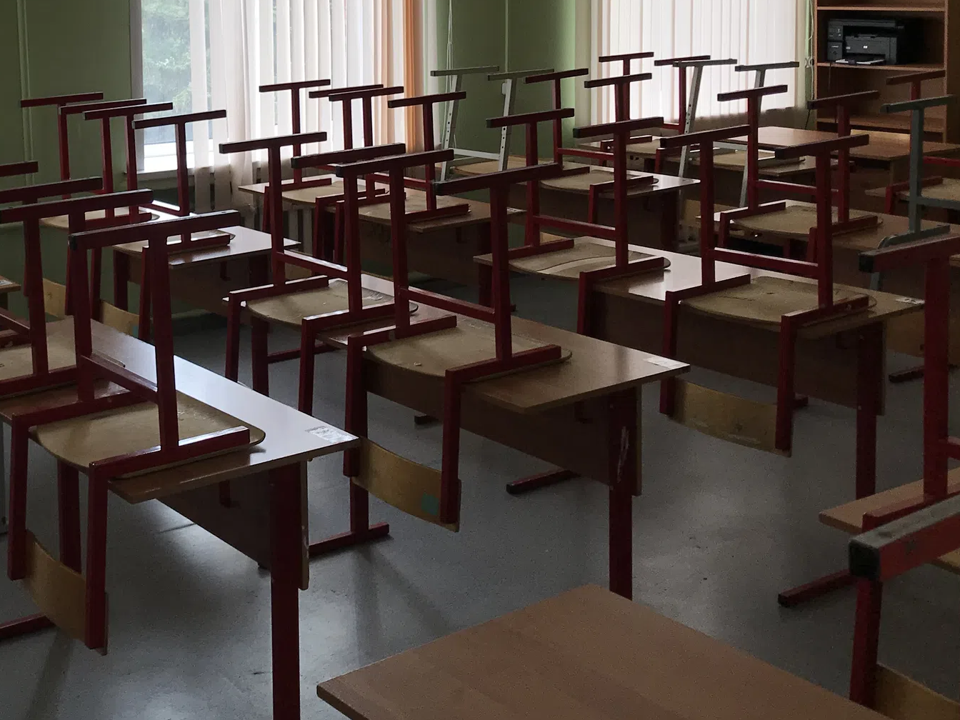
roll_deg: +0.9
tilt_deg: -4.8
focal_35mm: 50
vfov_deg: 28.4
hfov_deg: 36.9
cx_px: 199
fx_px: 1387
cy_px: 129
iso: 20
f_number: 1.8
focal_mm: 3.99
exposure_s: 1/138
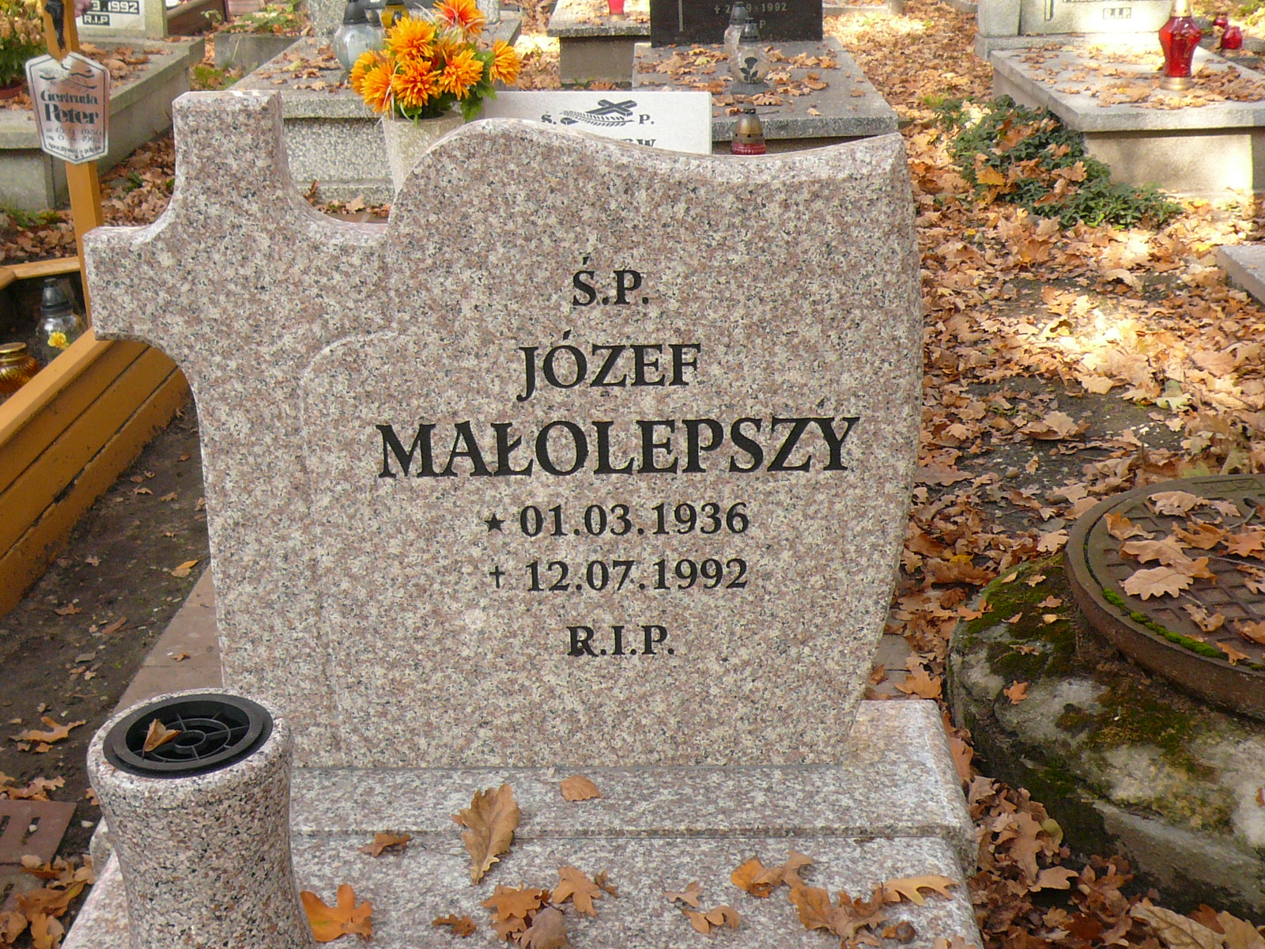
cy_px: 474
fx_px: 1644
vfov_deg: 32.2
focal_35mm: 45
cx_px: 632
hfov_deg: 42.1
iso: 100
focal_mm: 4.9
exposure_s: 1/125
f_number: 2.9
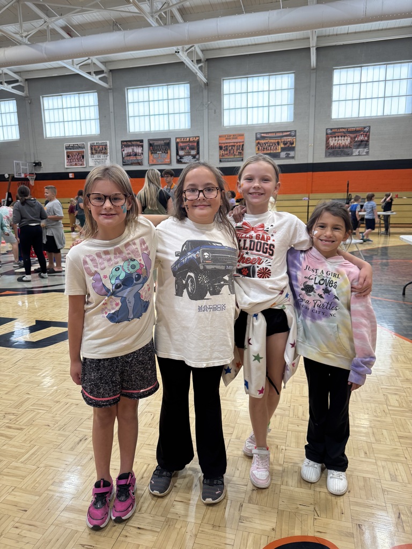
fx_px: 381
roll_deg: +1.8
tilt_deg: -10.6
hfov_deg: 56.8
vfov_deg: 71.6
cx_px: 206
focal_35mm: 24
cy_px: 274
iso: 160
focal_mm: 6.76
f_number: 1.78
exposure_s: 1/120
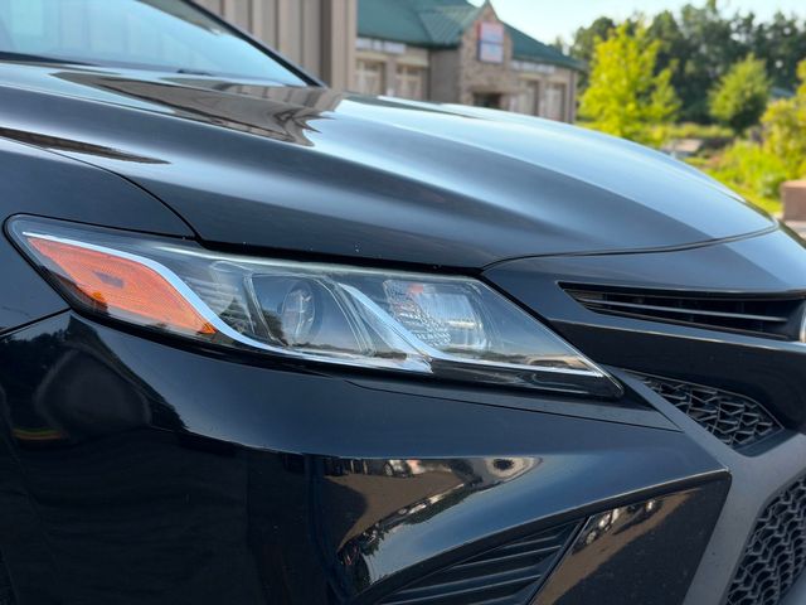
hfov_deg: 39.7
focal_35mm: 48
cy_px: 302
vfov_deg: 30.3
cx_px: 403
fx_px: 1118
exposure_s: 1/1264
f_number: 1.78
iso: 100
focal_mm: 6.76
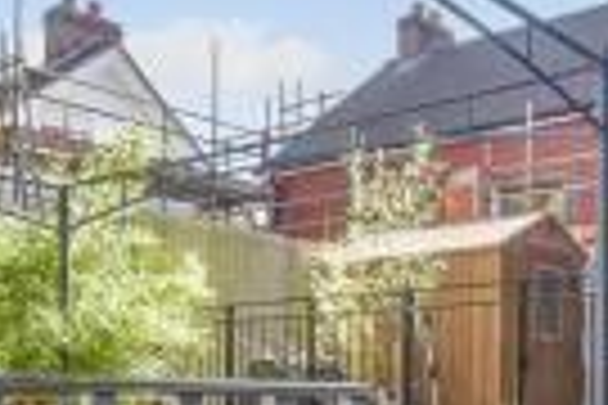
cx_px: 554
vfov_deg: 24.3
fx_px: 895
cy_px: 407
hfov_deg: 35.2
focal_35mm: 53
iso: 160
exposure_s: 1/40
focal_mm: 10
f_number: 8
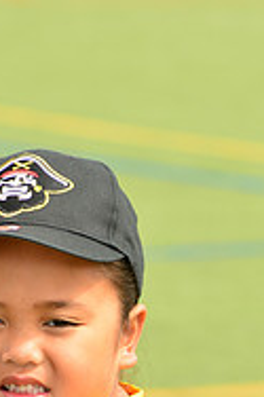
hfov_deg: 2.6
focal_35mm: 525
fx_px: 5785
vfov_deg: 3.9
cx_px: 22
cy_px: 469
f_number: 9
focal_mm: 170
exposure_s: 1/250
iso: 200
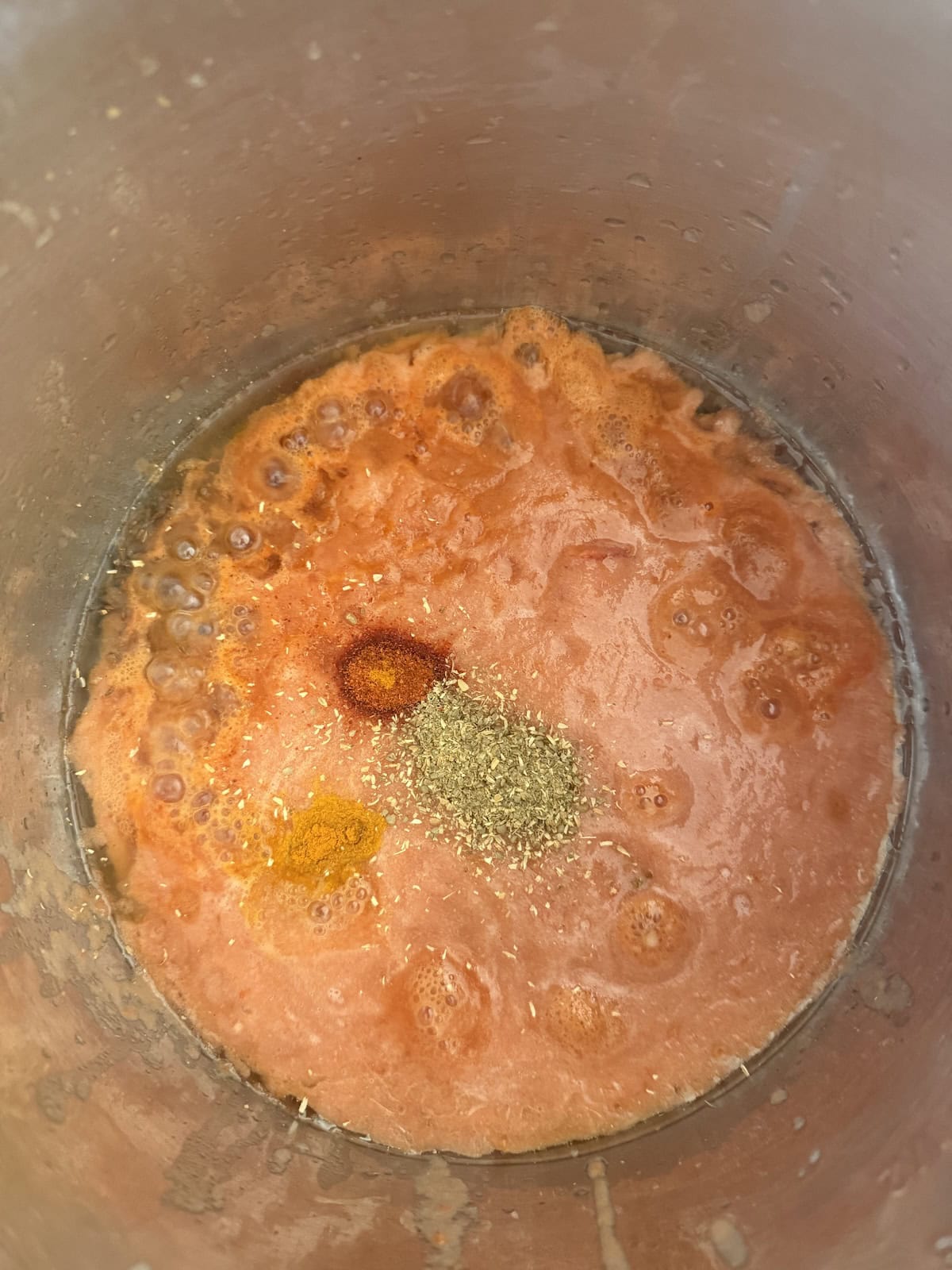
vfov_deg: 71.6
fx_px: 880
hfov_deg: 56.8
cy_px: 635
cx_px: 476
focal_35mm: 24
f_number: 1.8
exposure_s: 1/60
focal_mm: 6.8
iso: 500
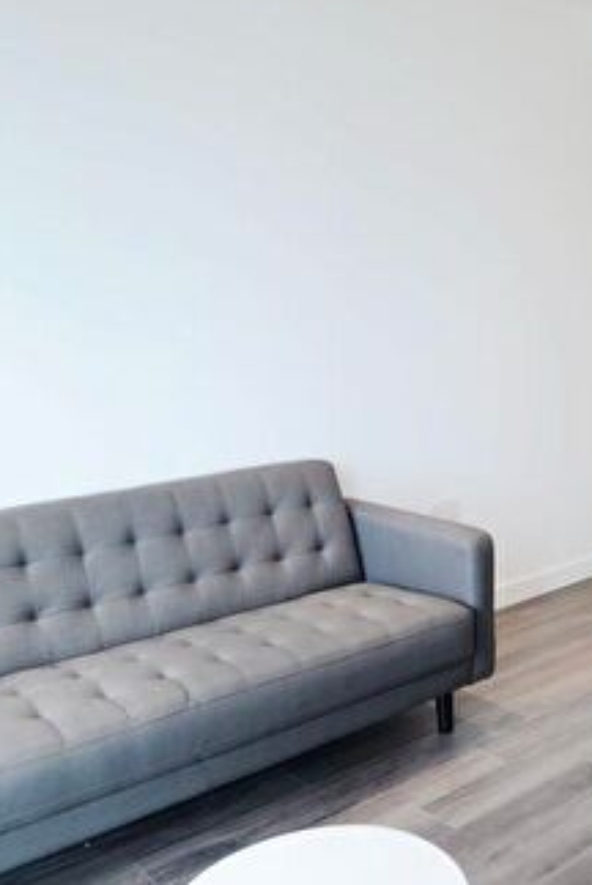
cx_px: 537
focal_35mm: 39
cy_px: 479
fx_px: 960
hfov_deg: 32.5
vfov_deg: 49.5
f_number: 3.5
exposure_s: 1/25
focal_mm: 18
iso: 100
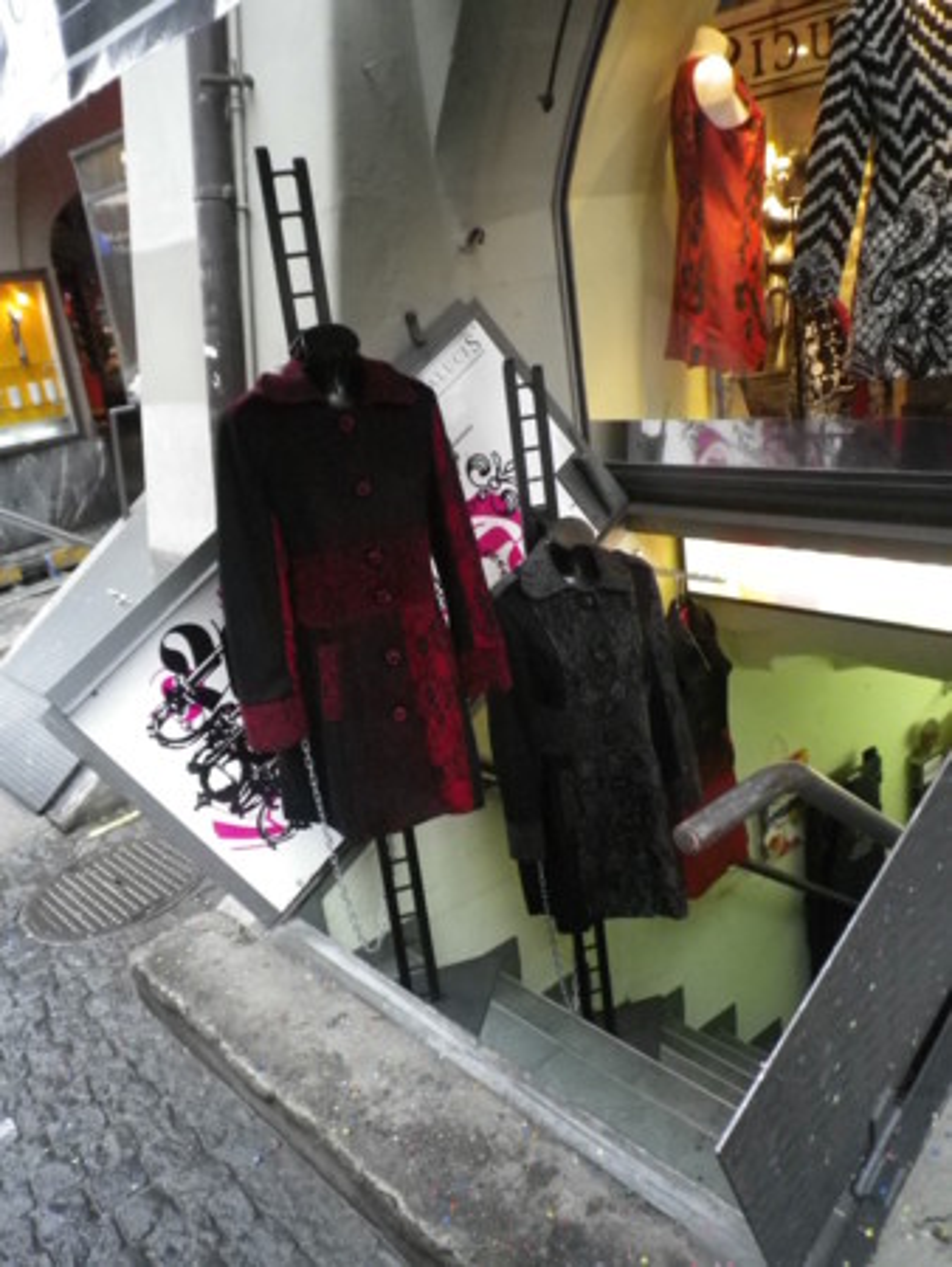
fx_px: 1026
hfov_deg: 49.8
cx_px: 476
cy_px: 634
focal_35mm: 28
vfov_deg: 63.4
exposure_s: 1/60
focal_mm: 5.05
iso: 800
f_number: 3.5
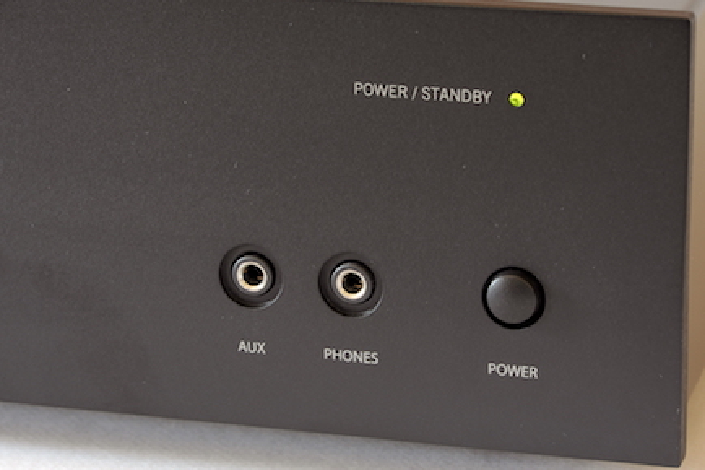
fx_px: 2271
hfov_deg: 17.6
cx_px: 351
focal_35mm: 116
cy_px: 255
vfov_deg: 11.8
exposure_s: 1/1.3
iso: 400
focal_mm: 105
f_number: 18
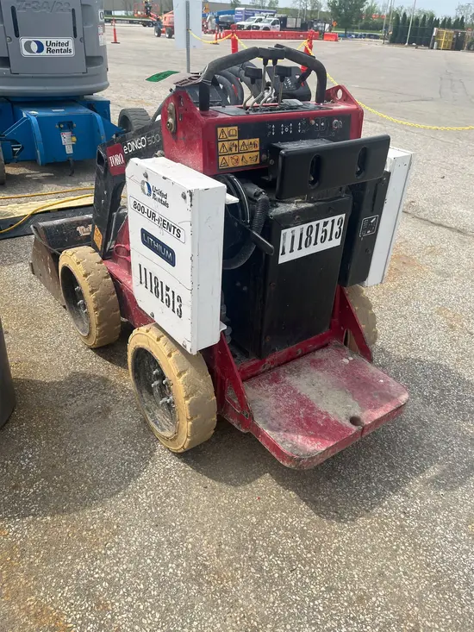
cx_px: 237
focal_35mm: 26
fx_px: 475
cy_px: 316
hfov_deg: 53.1
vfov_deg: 67.3
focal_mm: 5.1
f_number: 1.6
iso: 50
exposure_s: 1/2967
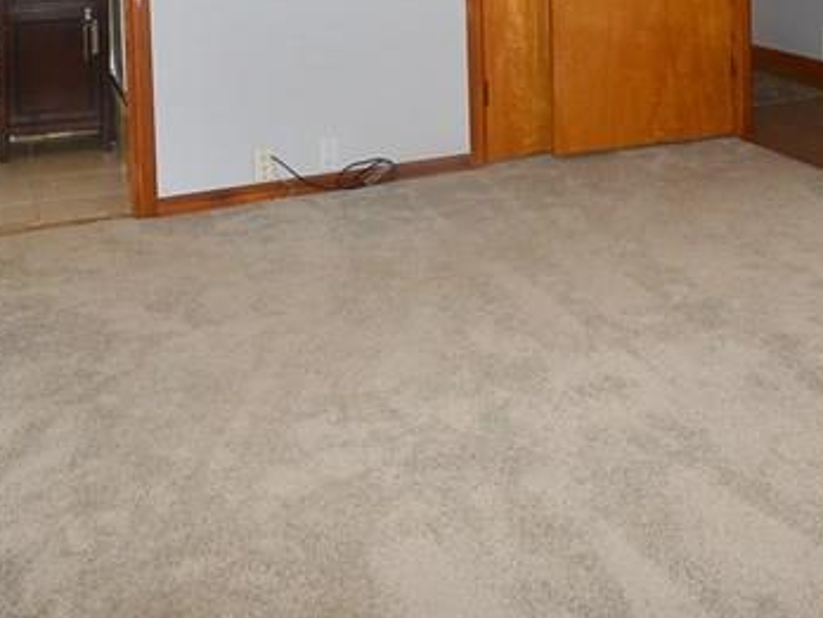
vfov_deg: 28.2
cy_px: -120
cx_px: 514
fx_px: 1070
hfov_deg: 41.8
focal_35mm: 45
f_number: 8
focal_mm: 10
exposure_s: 1/60
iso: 400
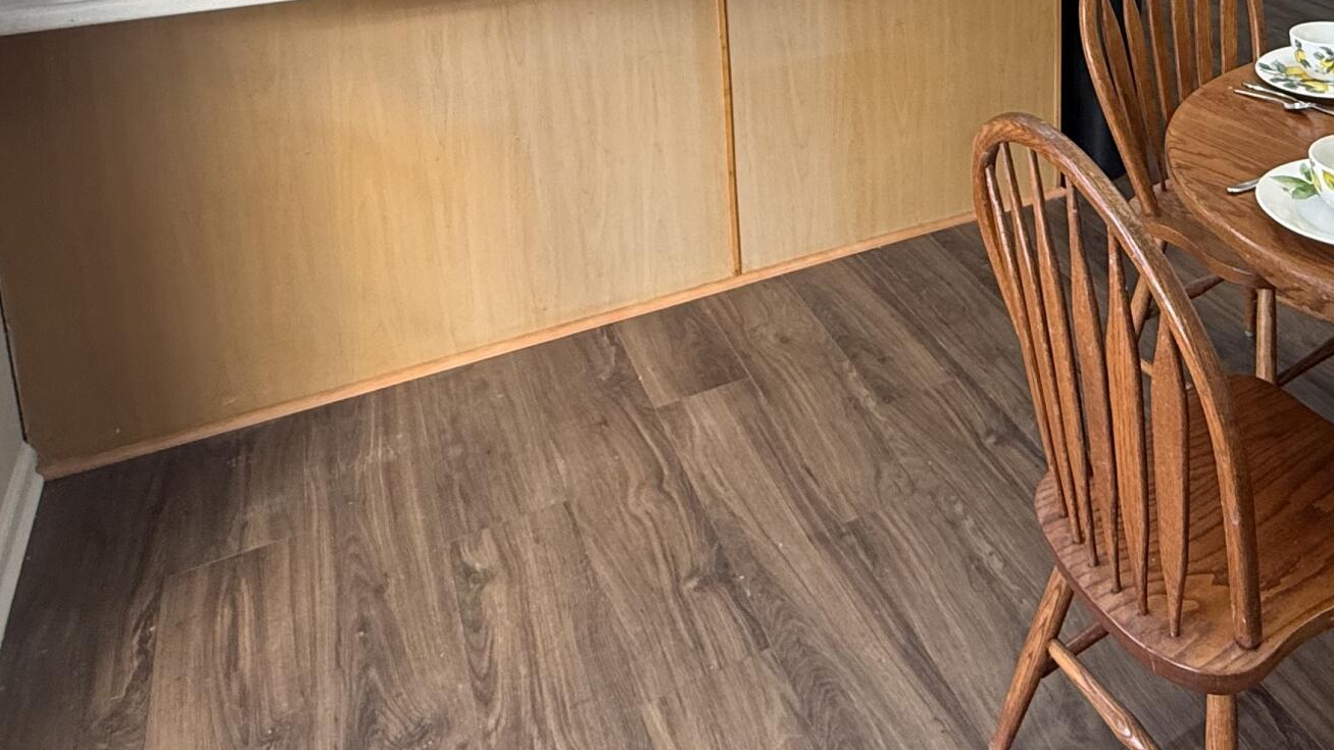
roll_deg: -0.7
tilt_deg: -10.6
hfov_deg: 51.6
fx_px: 1238
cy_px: -119
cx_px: 1138
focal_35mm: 35
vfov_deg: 29.6
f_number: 2.2
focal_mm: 2.22
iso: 125
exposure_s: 1/120
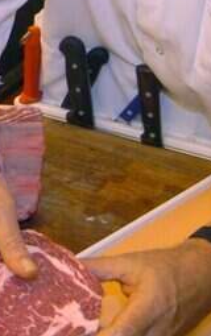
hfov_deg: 13.8
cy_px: -3
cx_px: -152
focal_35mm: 86
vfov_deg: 23.0
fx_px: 789
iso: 400
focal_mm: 12
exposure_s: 1/125
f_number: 4
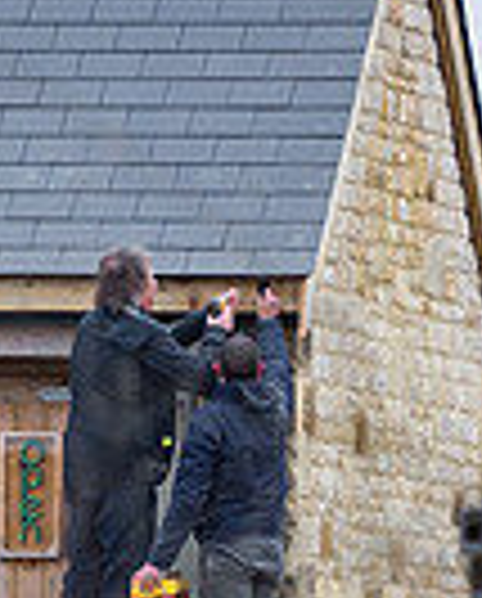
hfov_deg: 1.6
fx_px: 17078
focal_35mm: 961
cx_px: 182
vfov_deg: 2.0
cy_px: 644
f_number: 2.8
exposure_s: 1/1250
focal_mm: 135
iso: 640
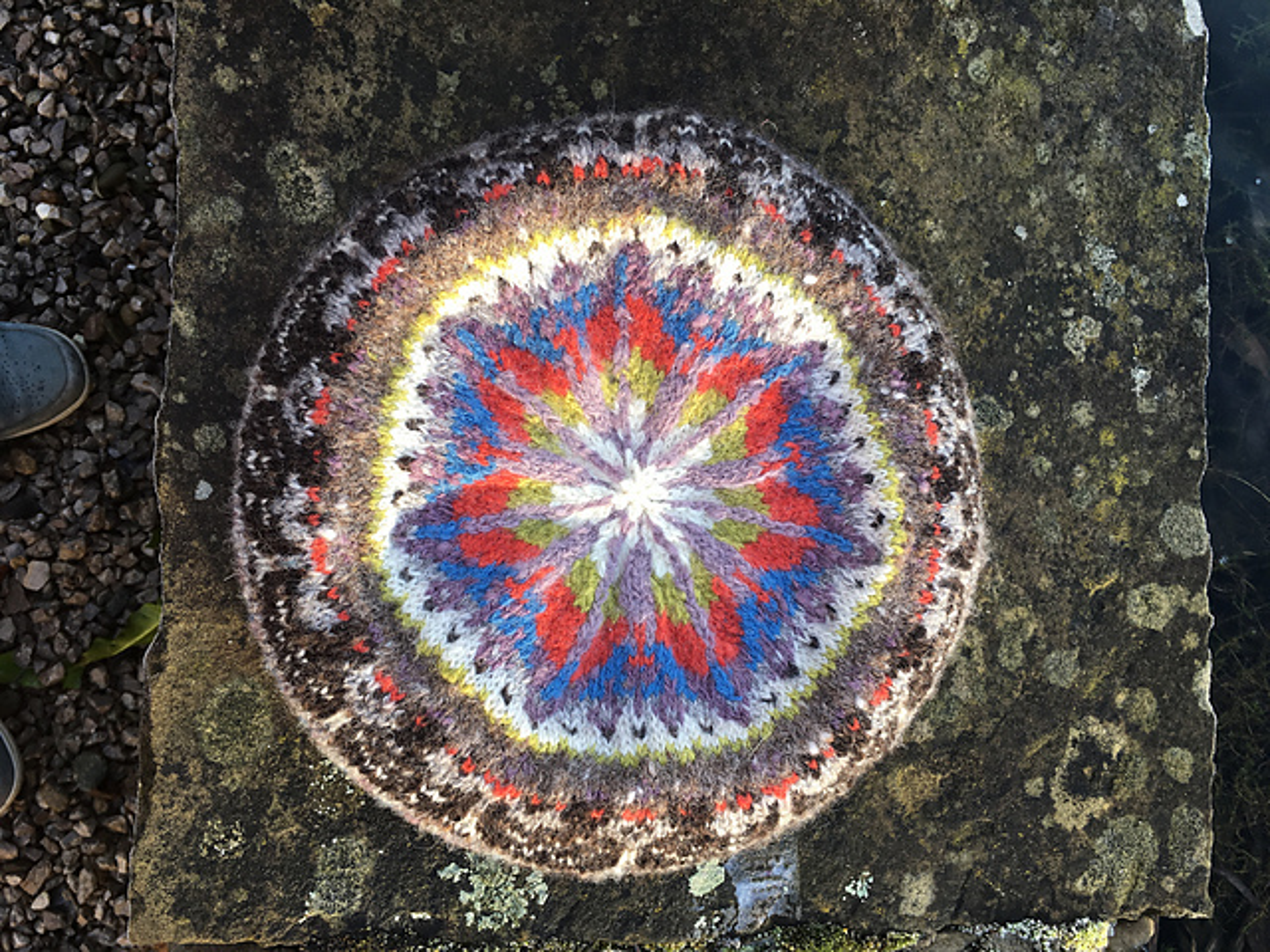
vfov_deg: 48.2
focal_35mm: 29
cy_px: 476
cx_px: 635
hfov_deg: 61.7
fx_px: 1064
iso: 25
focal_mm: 4.15
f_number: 2.2
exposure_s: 1/100
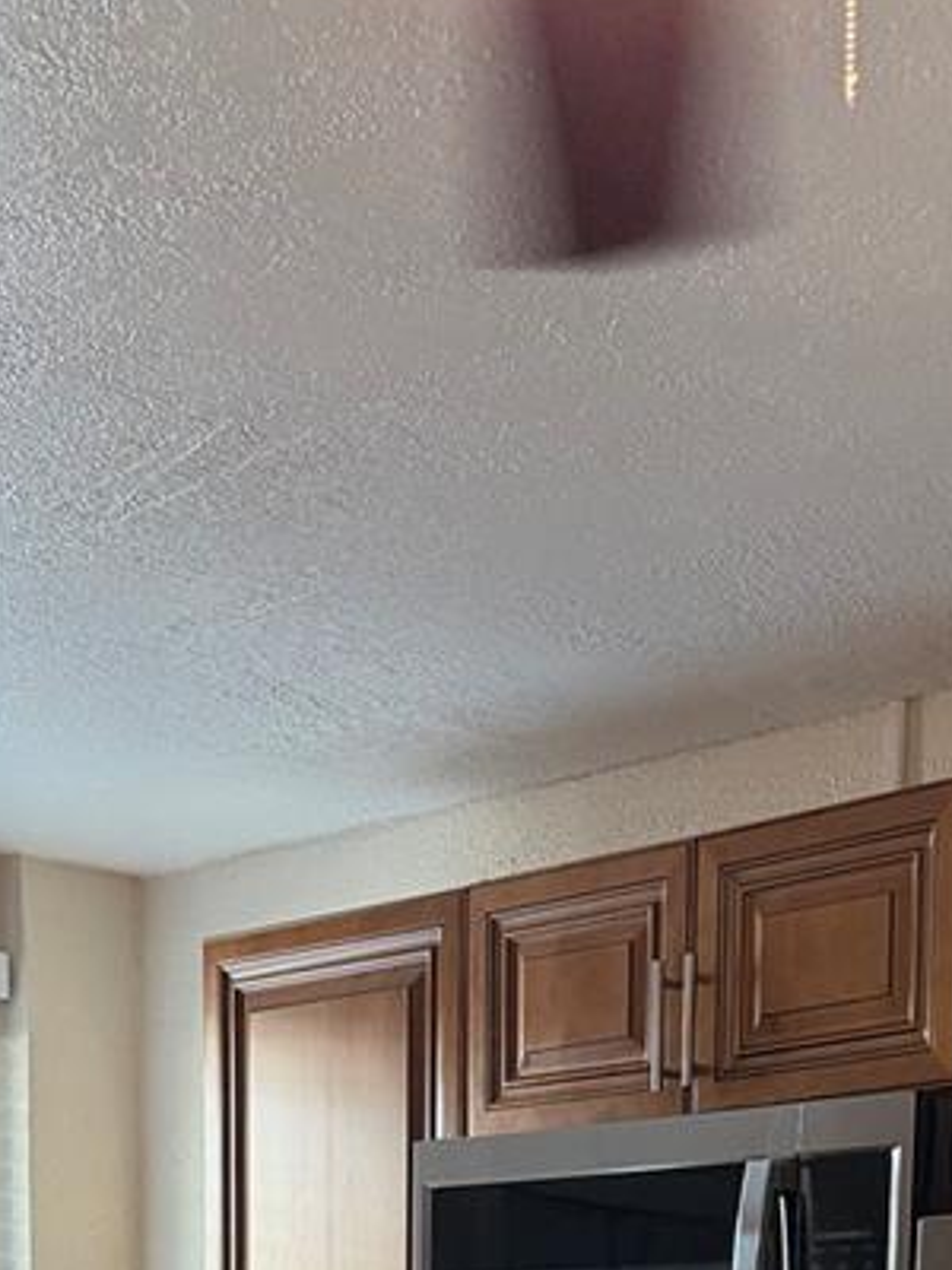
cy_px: 1768
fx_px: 2640
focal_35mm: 72
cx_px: 654
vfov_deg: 23.1
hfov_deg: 20.4
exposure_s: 1/60
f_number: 1.78
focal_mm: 6.76
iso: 320
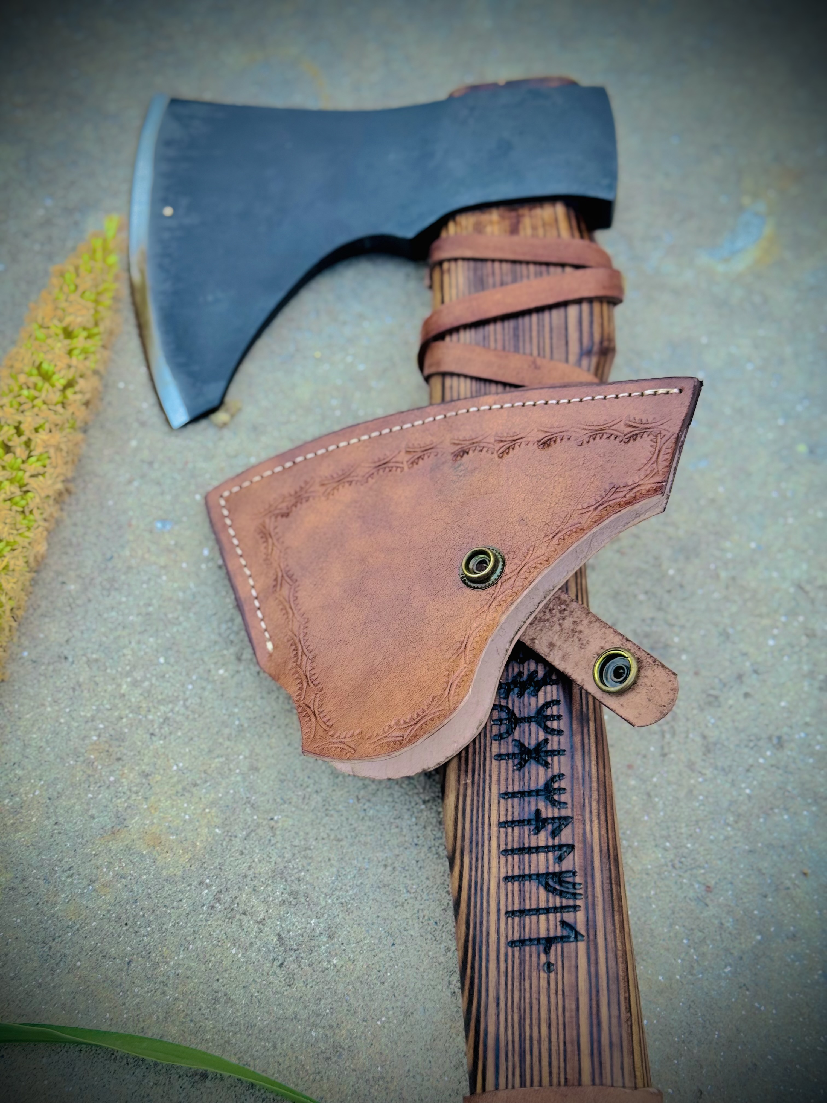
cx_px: 414
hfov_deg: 30.3
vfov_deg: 39.7
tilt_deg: -67.6
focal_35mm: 48
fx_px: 1529
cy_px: 552
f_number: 1.78
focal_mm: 6.76
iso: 100
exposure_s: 1/114
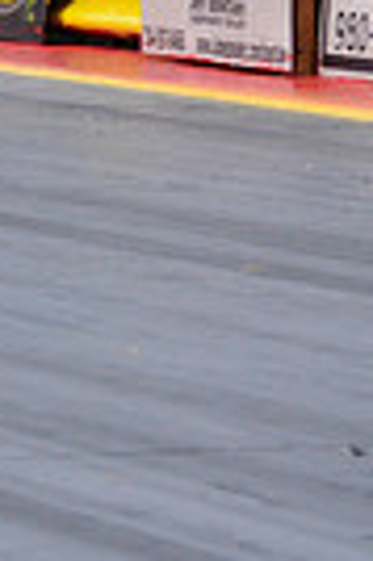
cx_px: -826
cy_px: -197
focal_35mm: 531
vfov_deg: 3.9
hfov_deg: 2.5
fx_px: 8273
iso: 1000
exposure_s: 1/1000
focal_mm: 82
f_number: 8
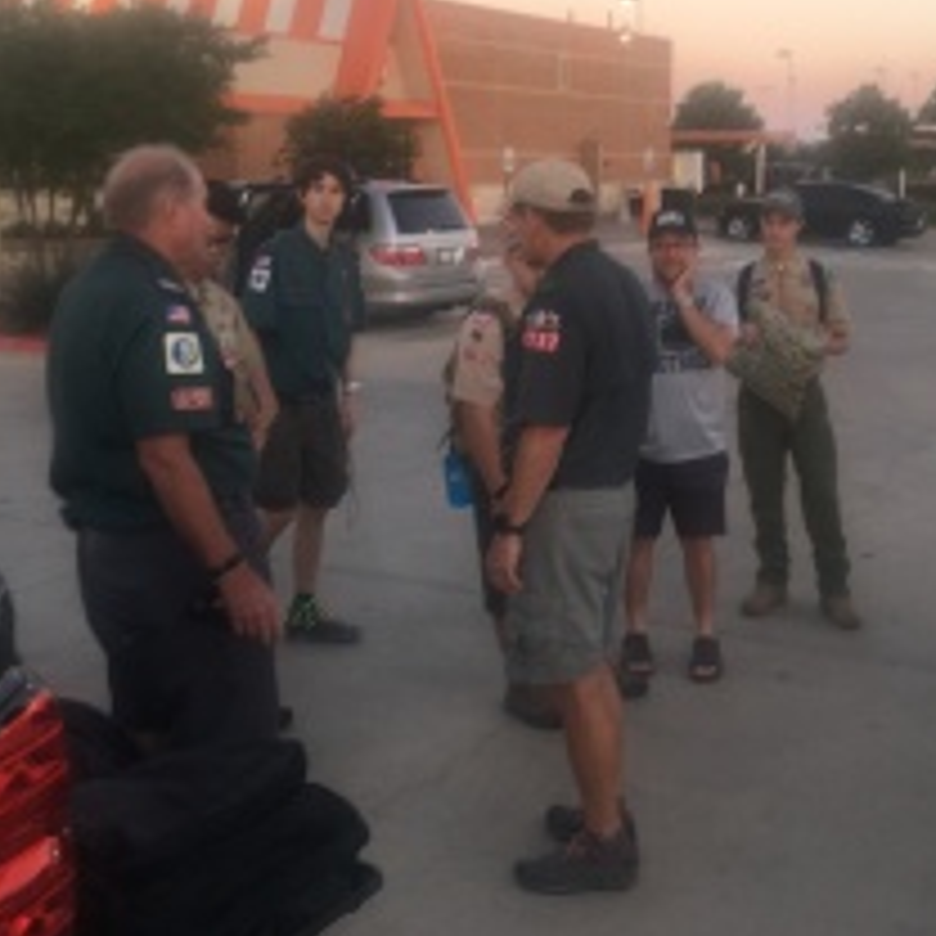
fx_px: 1377
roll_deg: -0.2
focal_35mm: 45
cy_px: 346
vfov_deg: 37.3
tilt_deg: -7.3
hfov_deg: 36.9
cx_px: 670
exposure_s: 1/60
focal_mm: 4.15
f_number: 2.2
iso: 25
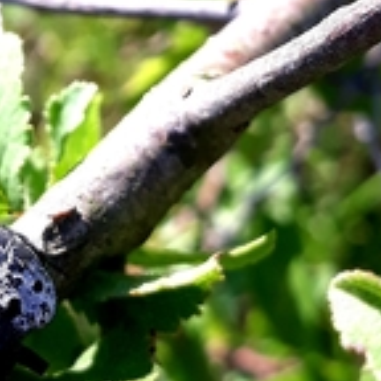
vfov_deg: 16.3
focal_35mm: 106
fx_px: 1320
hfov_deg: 16.4
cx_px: 130
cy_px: 85
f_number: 1.7
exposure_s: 1/394
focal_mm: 3.71
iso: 40
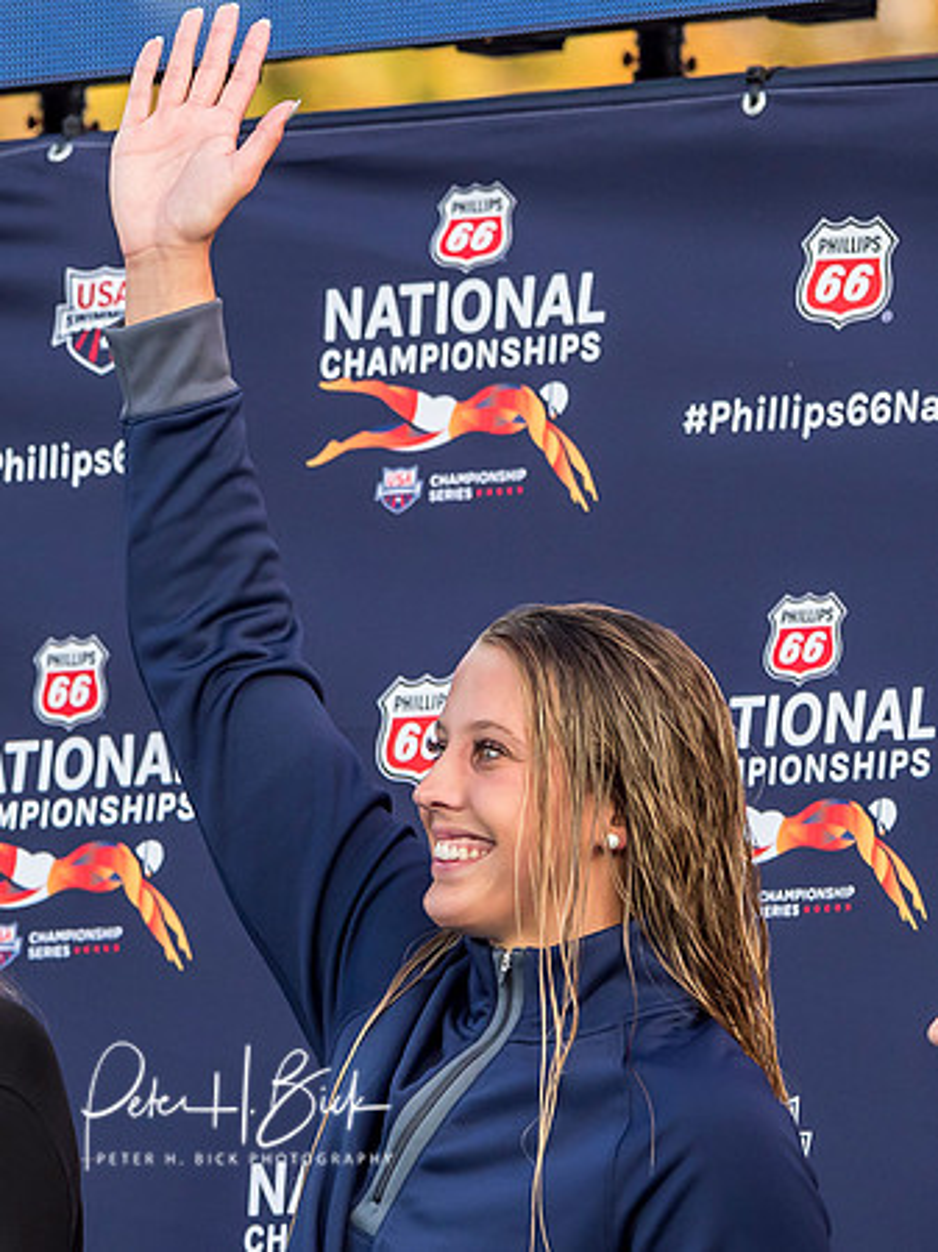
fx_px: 29794
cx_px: 620
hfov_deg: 1.8
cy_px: 780
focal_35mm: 824
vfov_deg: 2.4
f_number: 4
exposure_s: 1/640
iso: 500
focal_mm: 200
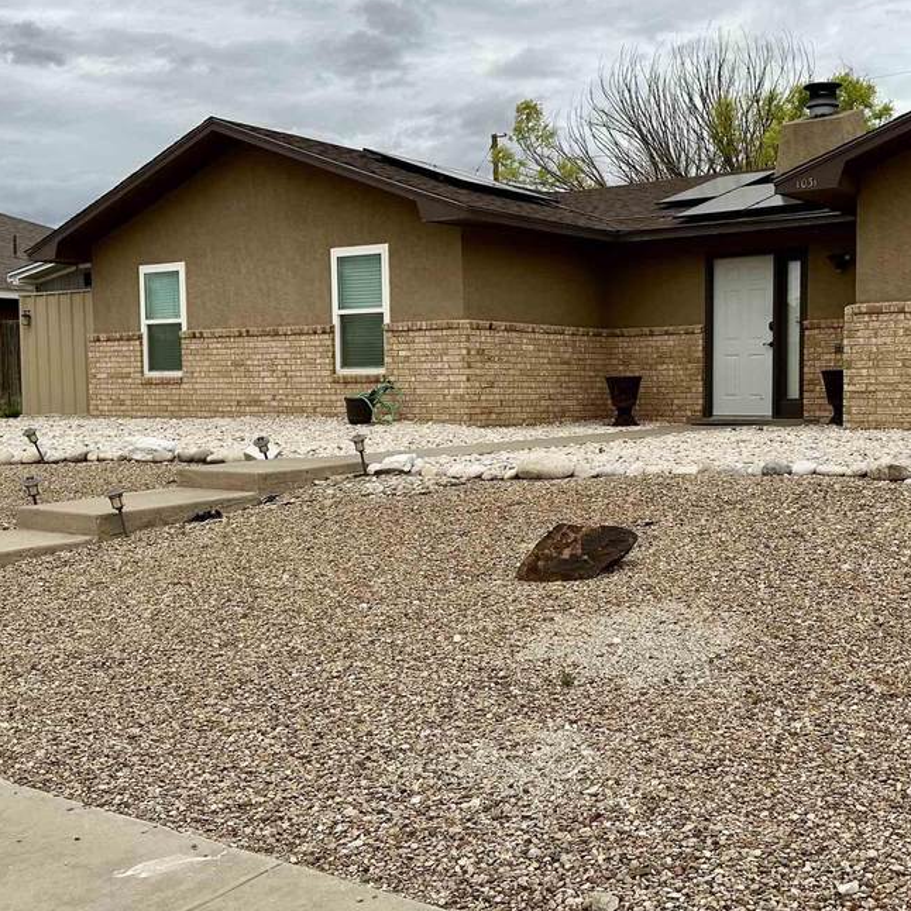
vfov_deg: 40.0
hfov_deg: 39.6
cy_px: 460
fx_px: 1251
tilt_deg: -3.0
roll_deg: +0.2
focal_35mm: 42
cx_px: 606
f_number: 1.78
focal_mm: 6.86
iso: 80
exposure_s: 1/8929
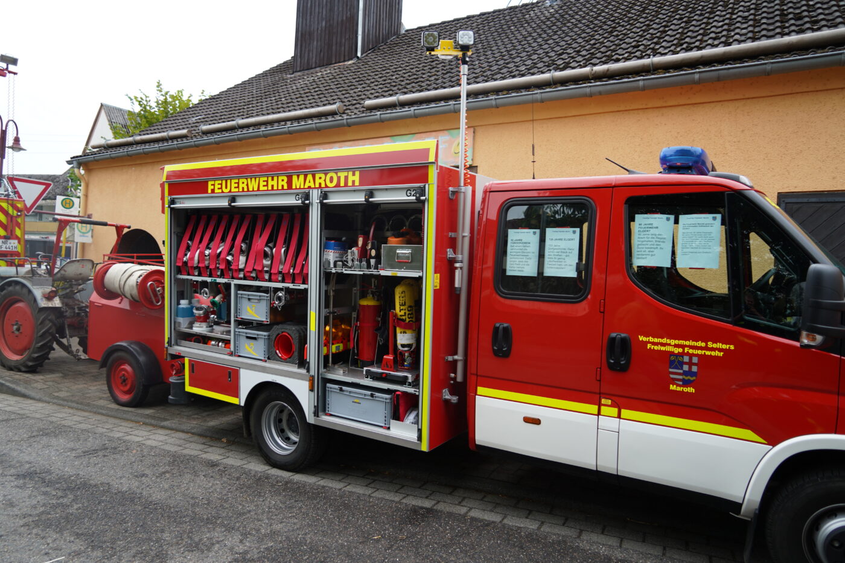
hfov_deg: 73.8
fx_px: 563
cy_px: 282
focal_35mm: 24
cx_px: 422
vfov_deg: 53.1
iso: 125
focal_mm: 24
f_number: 4
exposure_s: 1/160
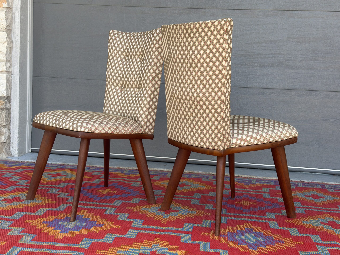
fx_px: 471
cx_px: 170
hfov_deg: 39.7
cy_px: 128
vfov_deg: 30.3
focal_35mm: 48
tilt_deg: -3.6
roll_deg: -3.1
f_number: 1.78
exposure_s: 1/330
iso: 64
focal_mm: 6.76
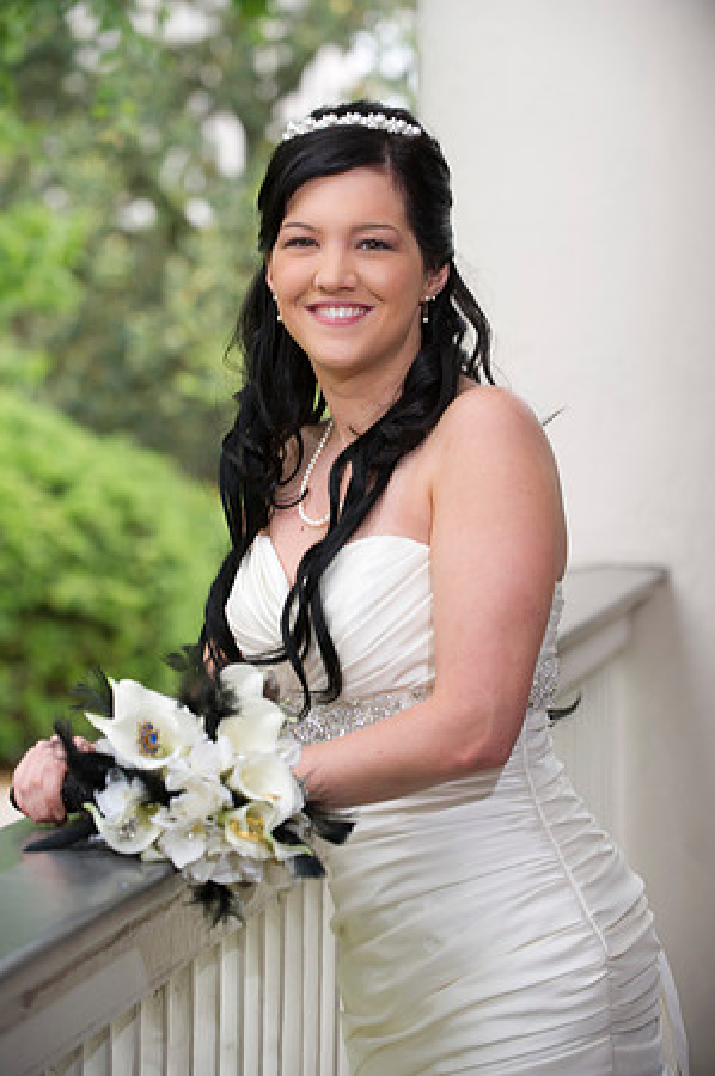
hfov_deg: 12.4
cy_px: 538
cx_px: 358
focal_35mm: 110
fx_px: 3284
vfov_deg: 18.6
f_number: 4
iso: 320
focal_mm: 110
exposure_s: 1/125
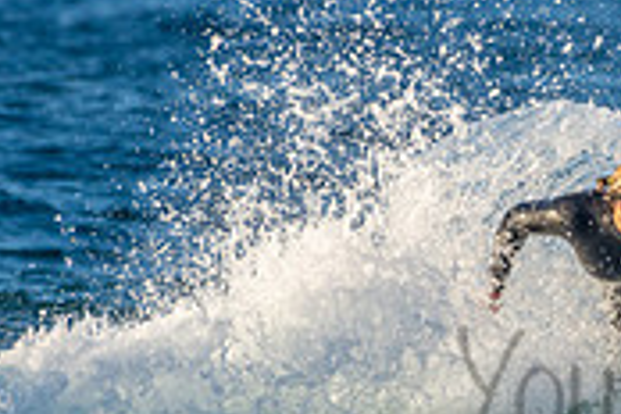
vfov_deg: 0.5
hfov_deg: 0.8
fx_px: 43173
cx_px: 824
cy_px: 352
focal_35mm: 2503
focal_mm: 500
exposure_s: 1/1250
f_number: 5.6
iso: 560
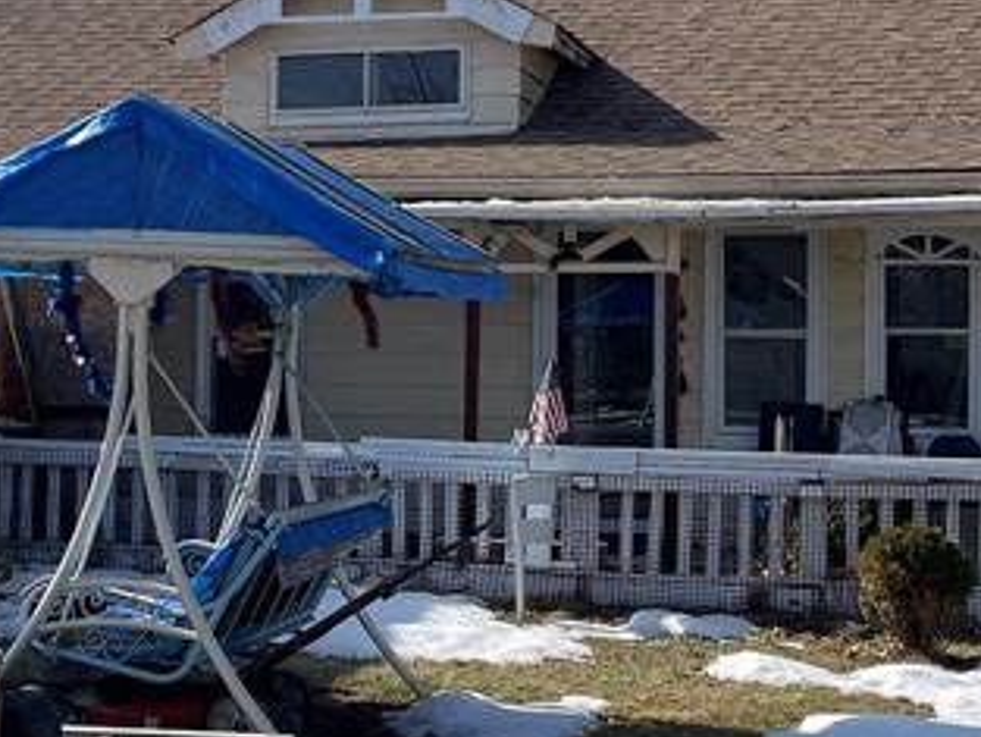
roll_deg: -0.4
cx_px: 382
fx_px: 2410
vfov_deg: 17.4
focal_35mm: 85
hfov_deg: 23.0
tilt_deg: +1.0
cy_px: 326
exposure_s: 1/3125
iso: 50
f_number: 1.6
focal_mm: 4.2
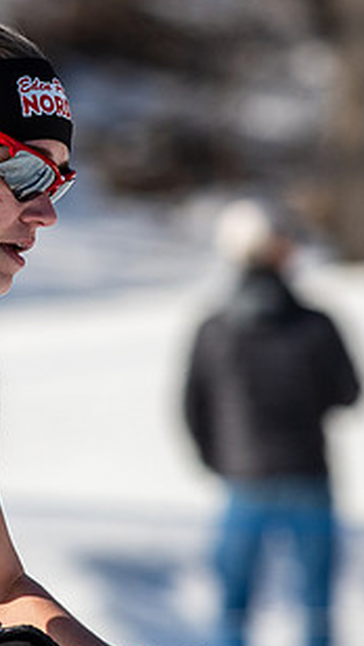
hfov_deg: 1.1
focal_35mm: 1152
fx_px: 19751
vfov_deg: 1.9
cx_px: -110
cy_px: 252
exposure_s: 1/2000
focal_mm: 300
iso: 400
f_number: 6.3
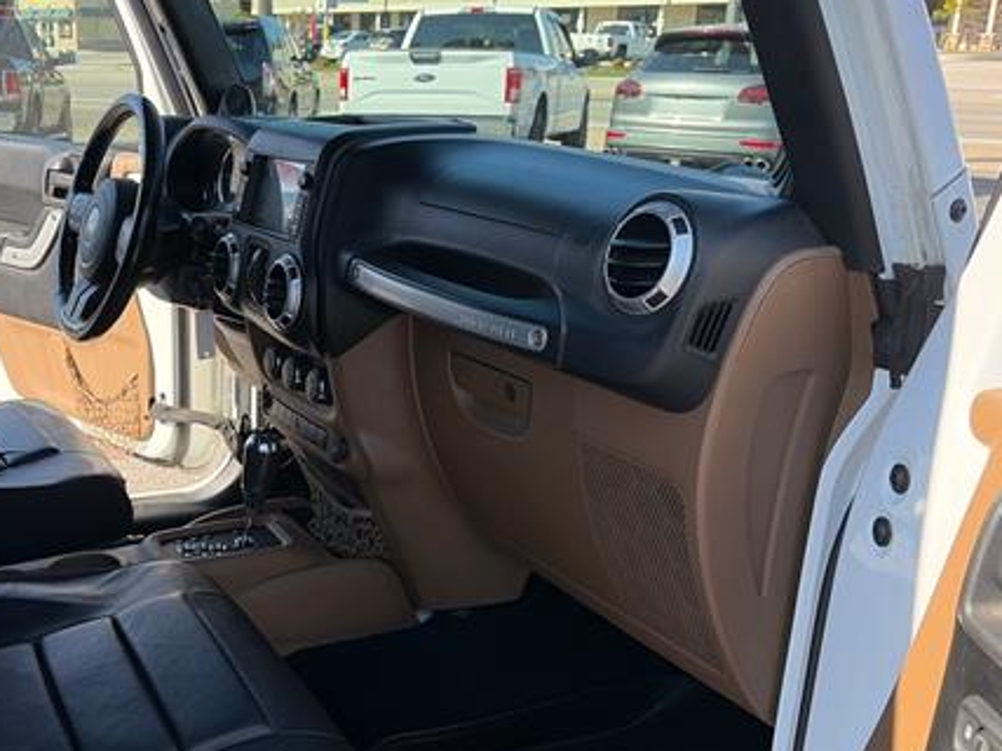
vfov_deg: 36.7
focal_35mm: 39
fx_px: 1129
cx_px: 270
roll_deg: +1.9
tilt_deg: -20.3
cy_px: 427
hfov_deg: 46.4
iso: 64
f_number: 1.6
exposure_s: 1/959
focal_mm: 5.96
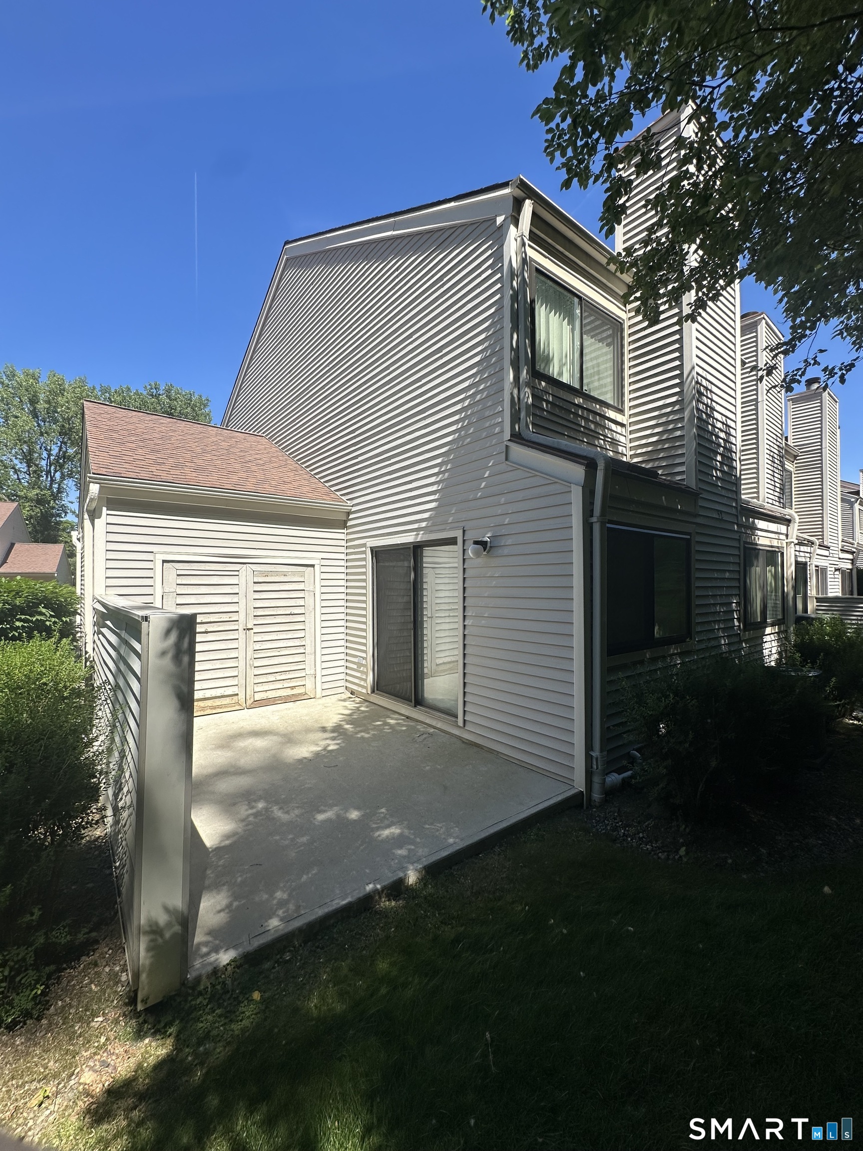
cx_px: 432
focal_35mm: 14
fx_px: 465
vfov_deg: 102.1
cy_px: 576
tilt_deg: +2.8
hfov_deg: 85.7
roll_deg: -0.1
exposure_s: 1/1319
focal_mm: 2.22
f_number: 2.2
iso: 40
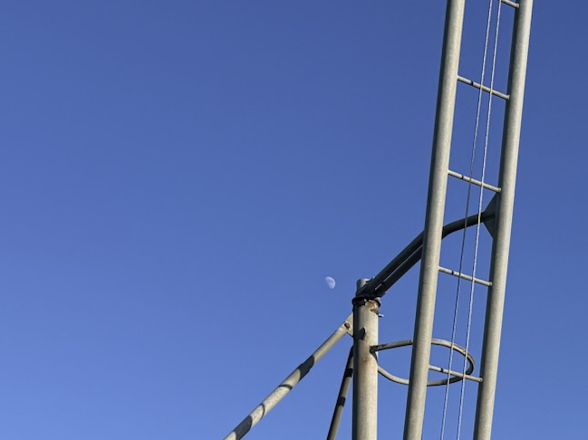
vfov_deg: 18.4
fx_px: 1256
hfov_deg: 25.0
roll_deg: +0.7
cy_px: 588
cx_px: 602
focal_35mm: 74
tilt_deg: +15.2
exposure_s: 1/4975
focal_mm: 6.76
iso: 80
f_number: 1.78
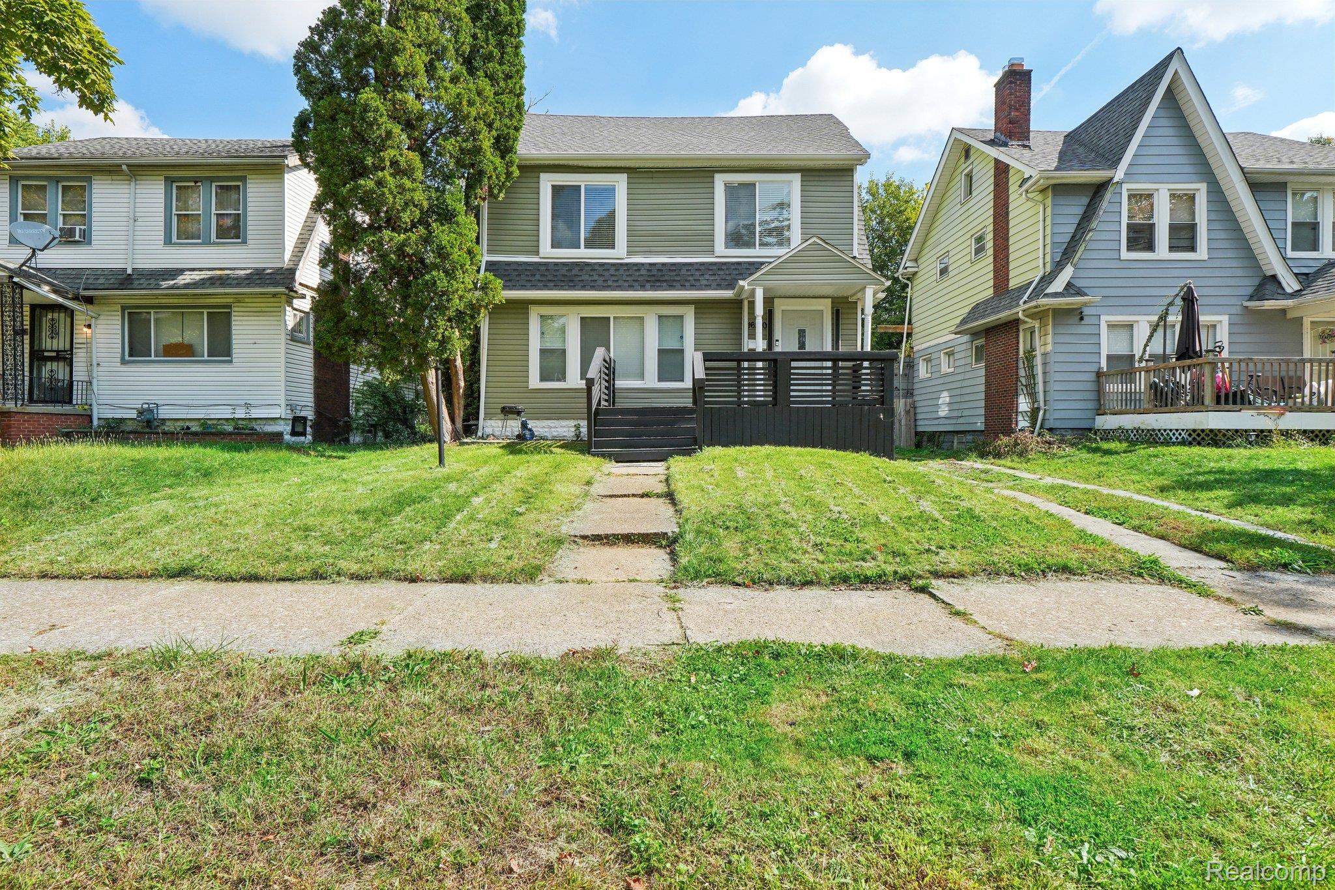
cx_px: 668
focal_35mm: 20
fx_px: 751
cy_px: 445
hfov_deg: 83.3
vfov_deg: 61.3
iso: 100
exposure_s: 1/200
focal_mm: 13.5
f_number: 8
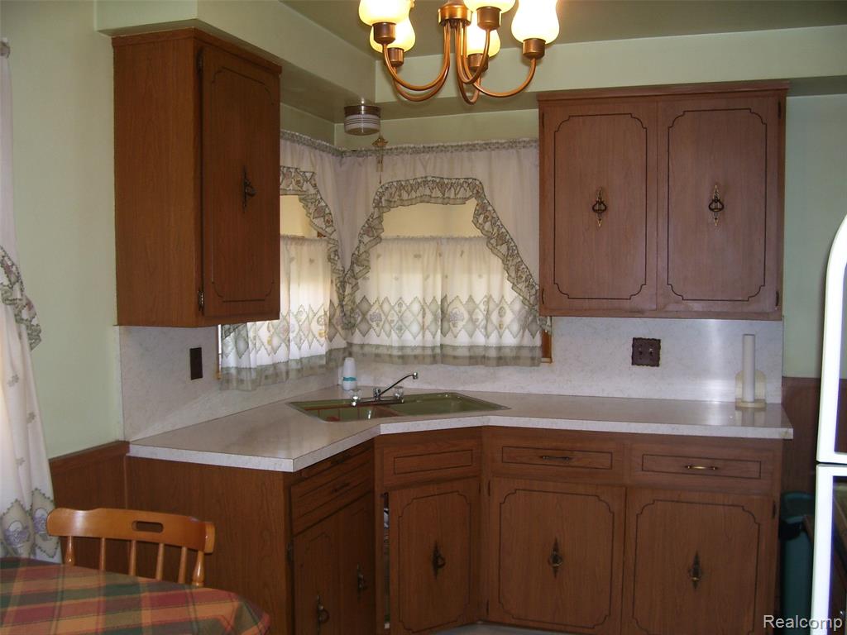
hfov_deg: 54.0
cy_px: 318
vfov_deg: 41.8
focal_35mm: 34
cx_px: 424
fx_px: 832
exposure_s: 1/60
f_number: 2.7
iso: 80
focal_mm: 5.6
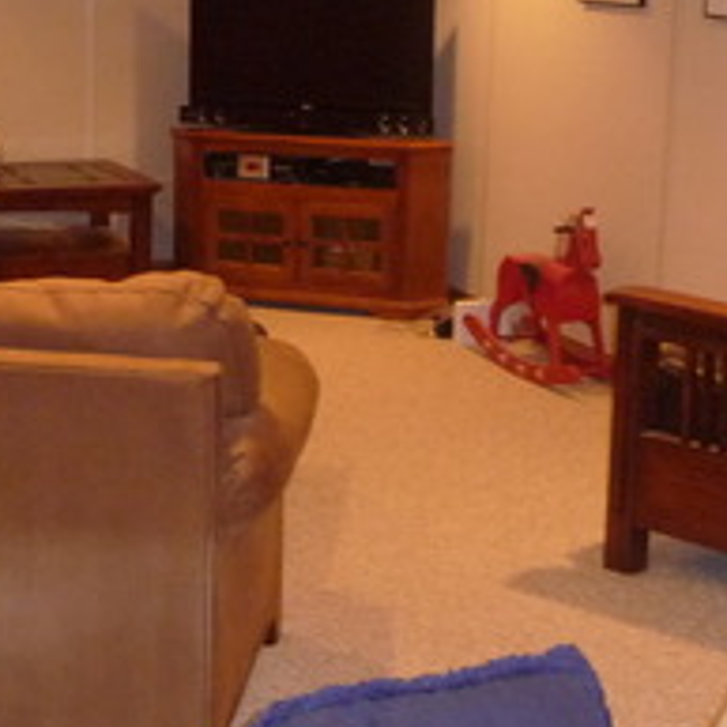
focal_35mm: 82
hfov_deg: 21.0
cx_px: 188
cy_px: 267
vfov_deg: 21.1
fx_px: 1948
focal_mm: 4.7
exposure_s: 1/8
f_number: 3.3
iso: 400
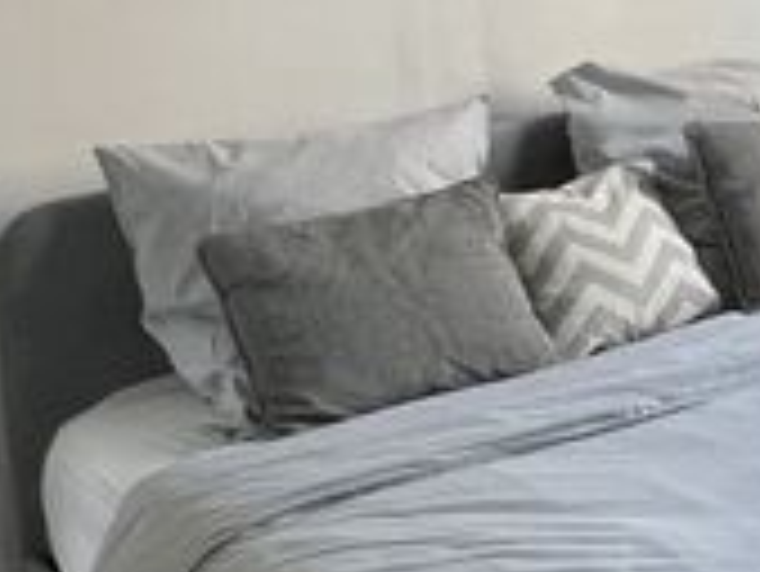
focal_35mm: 77
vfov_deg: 18.7
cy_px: 27
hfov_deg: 22.6
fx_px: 1692
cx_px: 985
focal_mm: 1.57
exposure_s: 1/99
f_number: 1.8
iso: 160
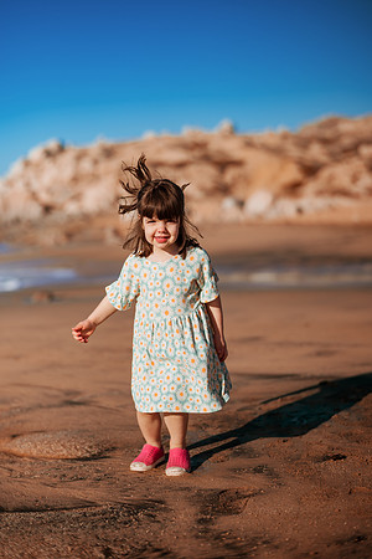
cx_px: 186
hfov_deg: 23.4
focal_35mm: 58
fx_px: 899
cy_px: 280
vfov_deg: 34.5
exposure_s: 1/8000
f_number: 2
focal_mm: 58
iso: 50
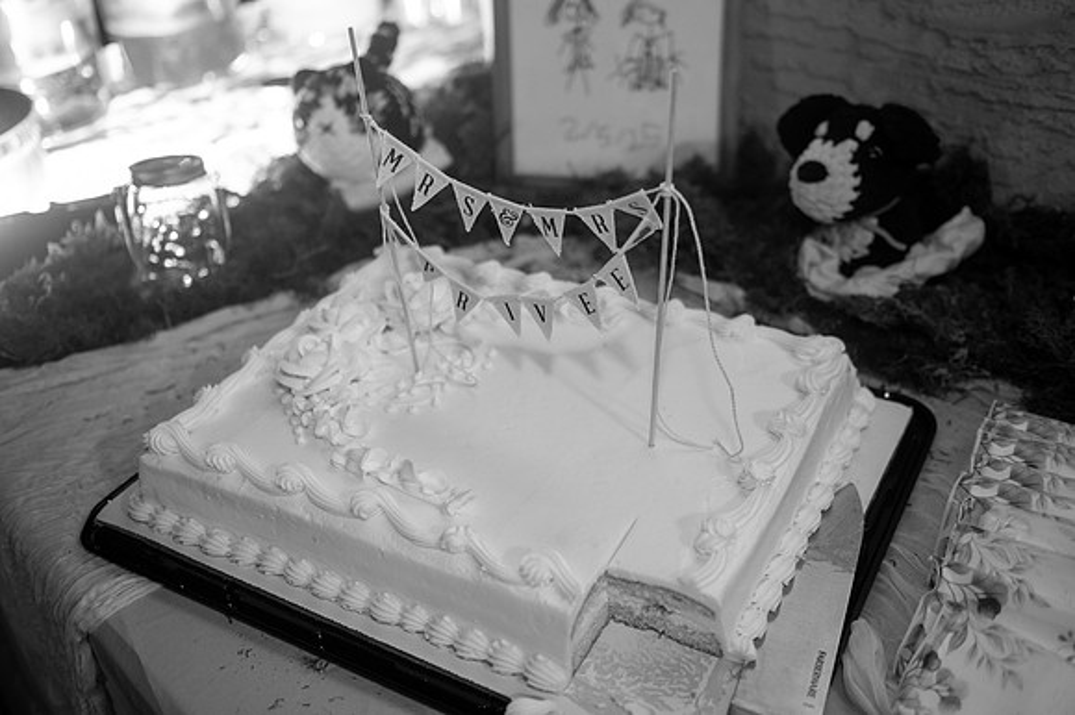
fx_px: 1074
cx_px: 538
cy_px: 358
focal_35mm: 36
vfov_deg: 36.8
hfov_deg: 53.2
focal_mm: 36
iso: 1600
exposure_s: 1/200
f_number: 3.2
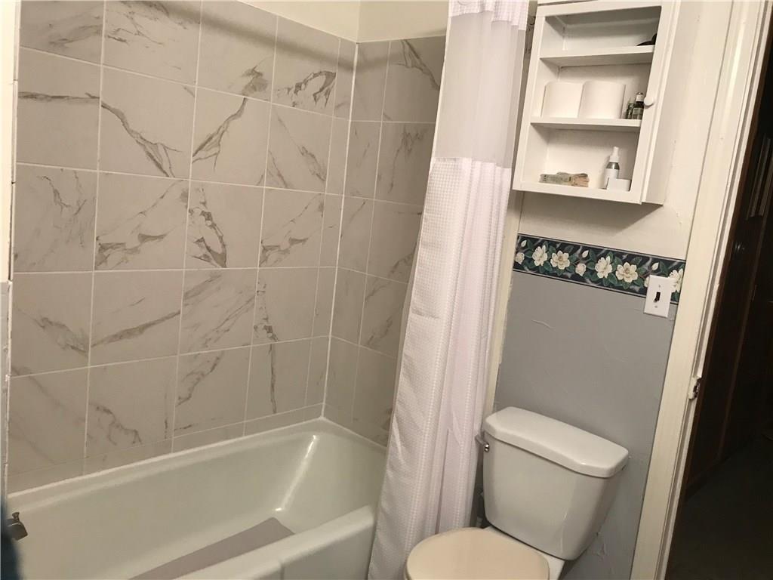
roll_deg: -6.6
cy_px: 290
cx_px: 386
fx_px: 625
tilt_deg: -8.0
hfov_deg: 63.4
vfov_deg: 49.7
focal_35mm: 28
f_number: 1.8
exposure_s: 1/24
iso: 40
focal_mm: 3.99
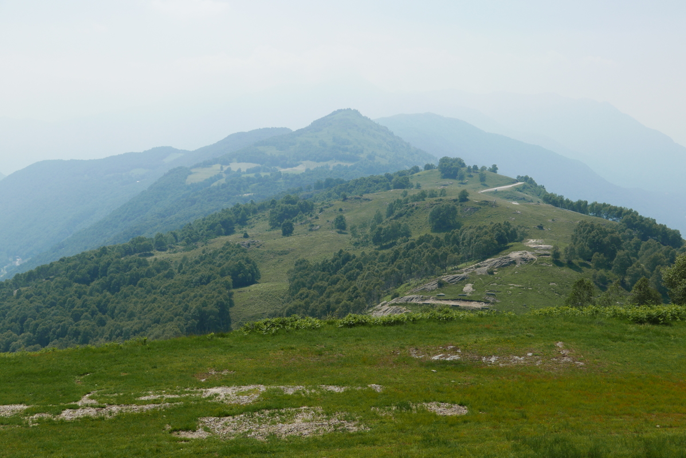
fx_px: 896
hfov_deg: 41.9
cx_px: 343
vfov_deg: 28.7
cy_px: 229
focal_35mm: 47
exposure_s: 1/1000
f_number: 5.6
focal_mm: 21.3
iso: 200
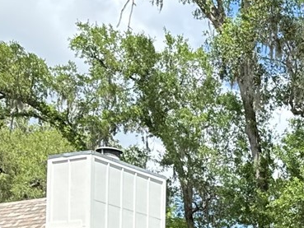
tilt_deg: +4.6
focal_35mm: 104
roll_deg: +0.0
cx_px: 425
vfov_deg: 13.4
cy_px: 343
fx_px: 914
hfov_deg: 17.4
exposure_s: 1/1901
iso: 100
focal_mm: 6.76
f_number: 1.78
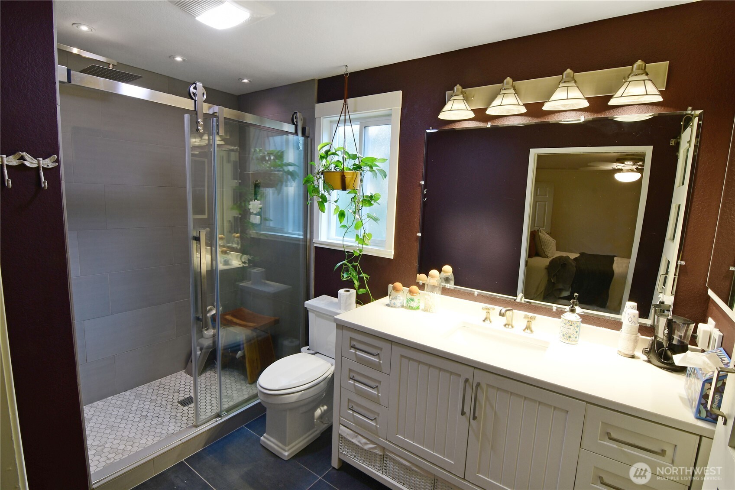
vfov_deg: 72.0
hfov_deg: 95.0
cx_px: 368
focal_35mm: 16
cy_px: 245
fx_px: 337
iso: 125
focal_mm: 11
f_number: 11
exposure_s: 1/2
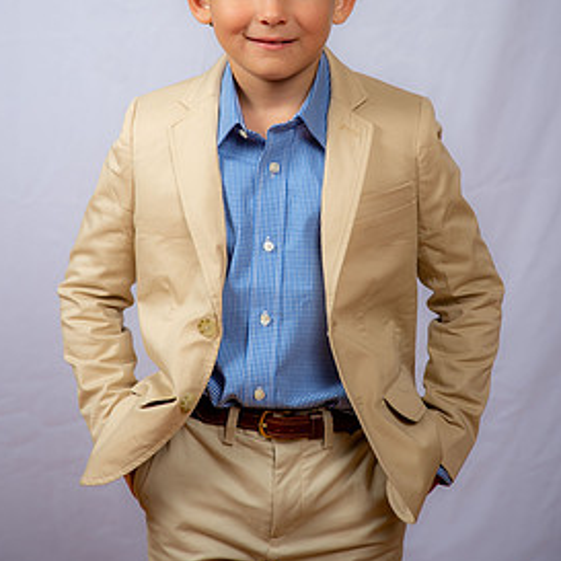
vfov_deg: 15.5
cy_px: 164
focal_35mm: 112
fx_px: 2054
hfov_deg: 15.6
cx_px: 295
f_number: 6.3
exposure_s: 1/160
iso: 250
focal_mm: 80
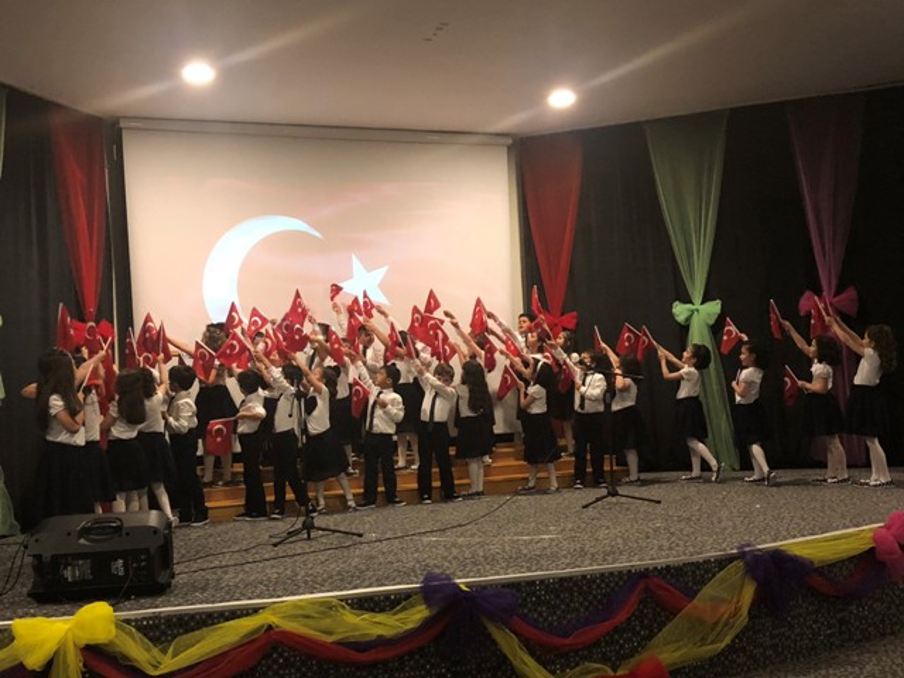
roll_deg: +3.8
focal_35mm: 28
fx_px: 731
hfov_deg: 63.4
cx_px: 452
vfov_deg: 49.7
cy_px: 339
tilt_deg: +1.1
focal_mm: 3.99
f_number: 1.8
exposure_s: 1/12
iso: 100
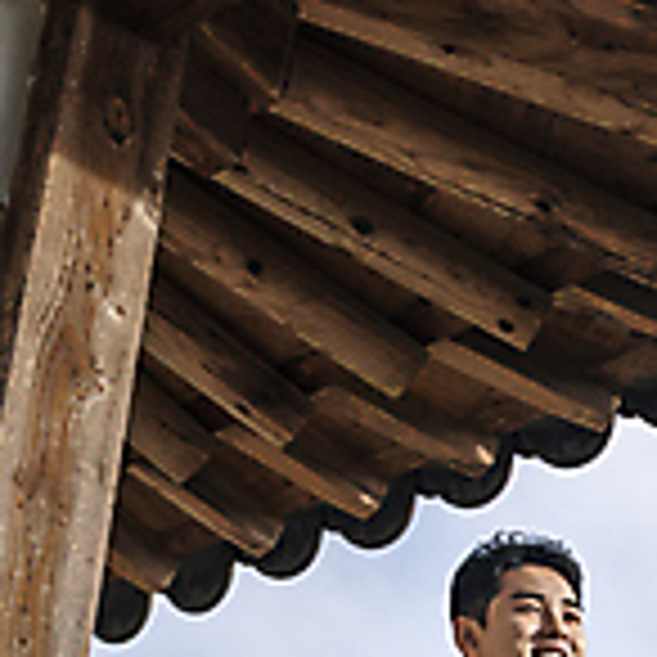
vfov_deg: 16.4
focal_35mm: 101
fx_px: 2169
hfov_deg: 16.4
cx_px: 832
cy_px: 832
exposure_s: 1/5000
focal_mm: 29
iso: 250
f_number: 2.8
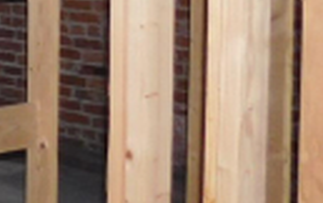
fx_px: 1111
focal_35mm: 126
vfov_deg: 10.3
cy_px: -25
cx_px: -497
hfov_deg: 12.3
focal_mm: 4
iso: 220
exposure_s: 1/30
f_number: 3
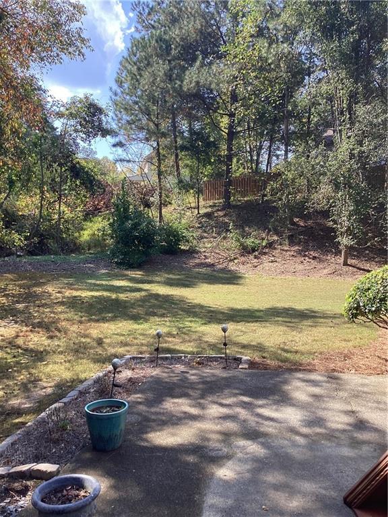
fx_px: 463
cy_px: 258
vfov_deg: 58.4
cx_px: 194
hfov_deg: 45.4
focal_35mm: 31
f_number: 2.4
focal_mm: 3.3
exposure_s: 1/227
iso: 25
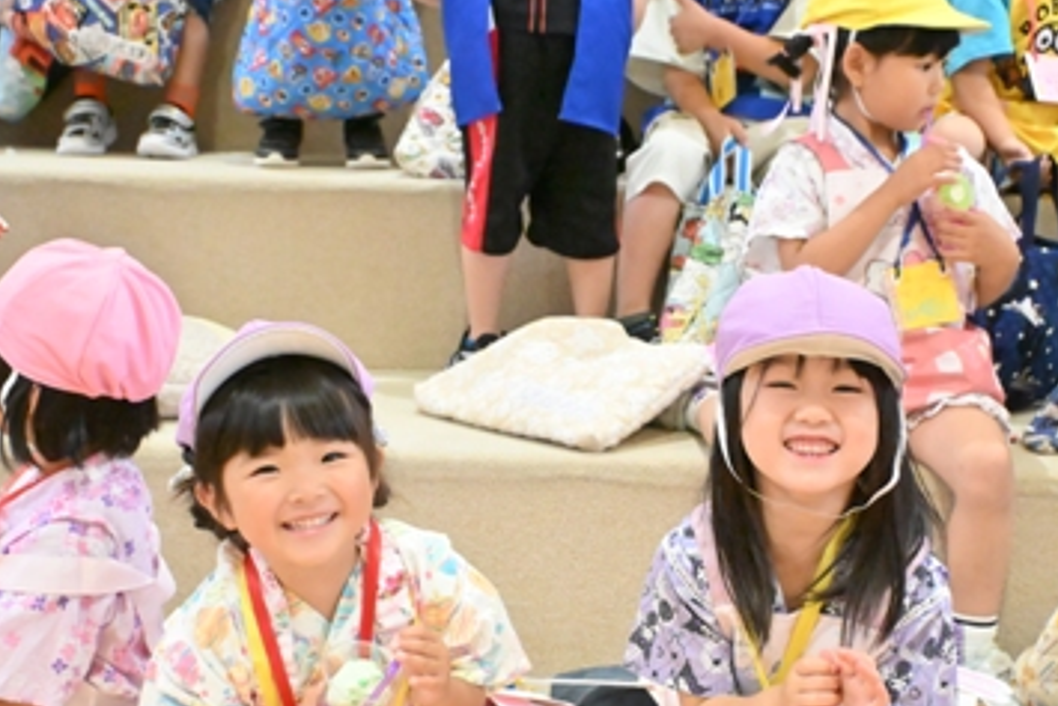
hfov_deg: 32.1
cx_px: 563
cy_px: 392
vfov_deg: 21.7
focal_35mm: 63
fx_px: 1839
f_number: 6.3
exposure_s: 1/1000
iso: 20000
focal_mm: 37
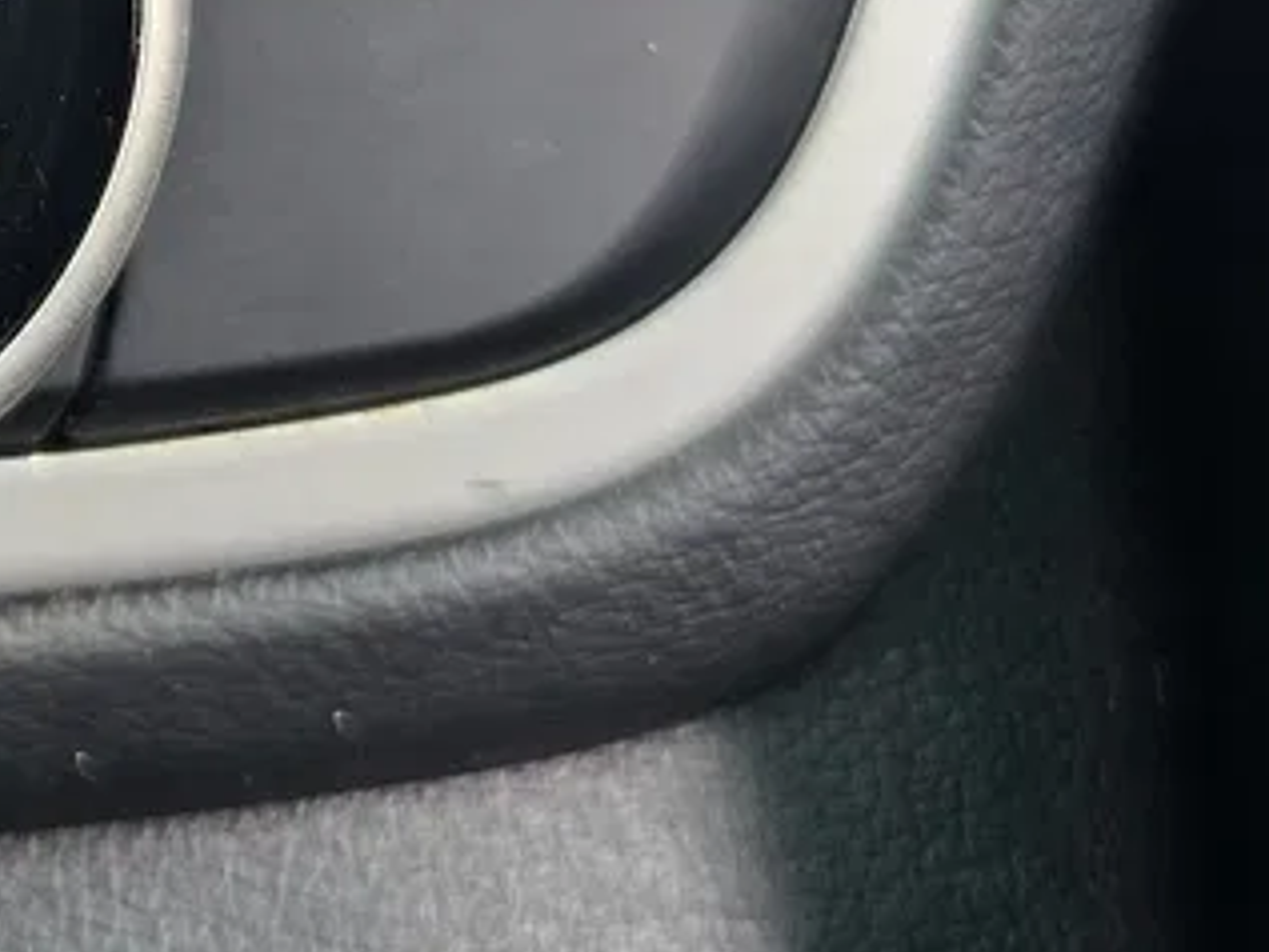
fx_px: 3191
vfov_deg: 16.3
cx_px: -608
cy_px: -176
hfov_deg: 19.7
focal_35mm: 87
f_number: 1.7
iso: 100
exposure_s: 1/120
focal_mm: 6.3
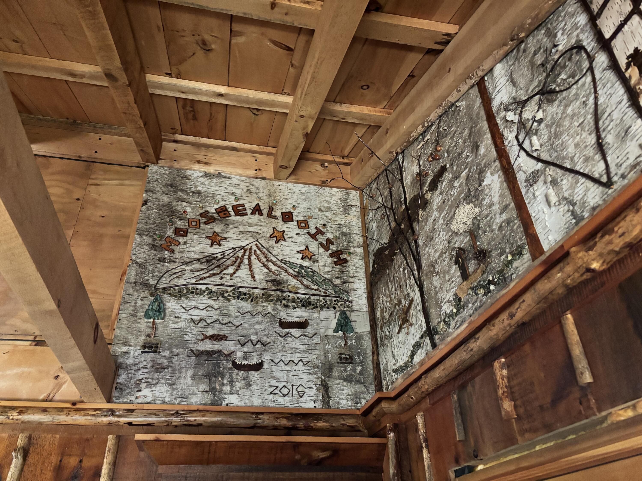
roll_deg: +1.6
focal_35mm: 26
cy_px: 240
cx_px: 321
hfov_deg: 67.3
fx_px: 482
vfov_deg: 53.1
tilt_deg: +33.0
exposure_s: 1/30
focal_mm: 5.96
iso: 640
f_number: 1.6
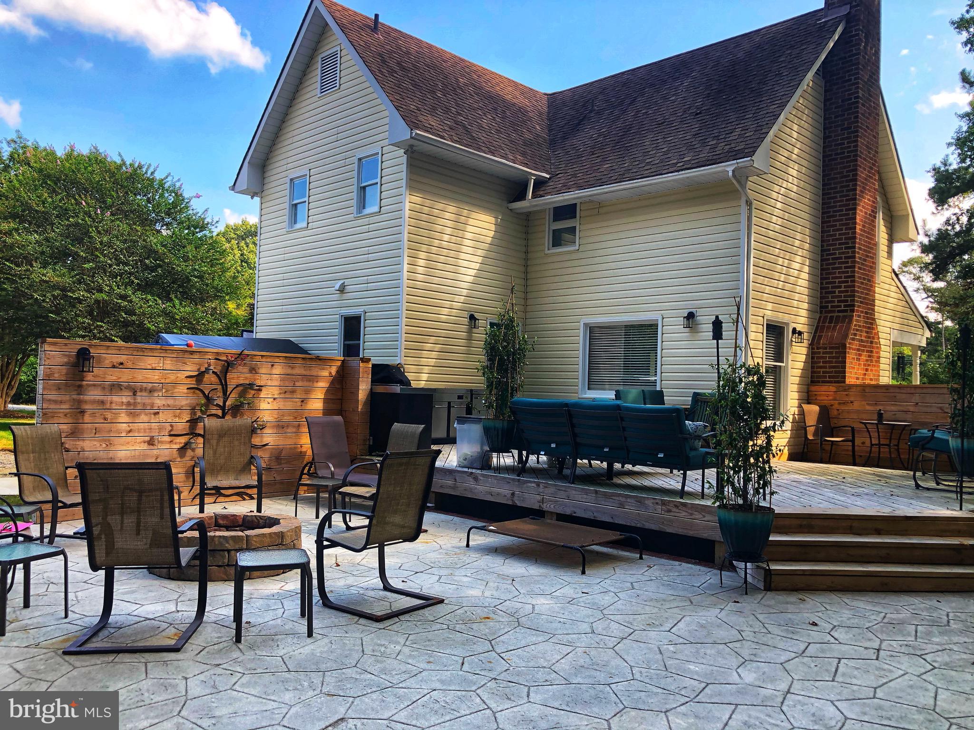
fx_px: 788
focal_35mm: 28
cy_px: 365
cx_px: 487
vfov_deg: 49.7
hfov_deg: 63.4
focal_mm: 3.99
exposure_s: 1/262
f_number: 1.8
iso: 20
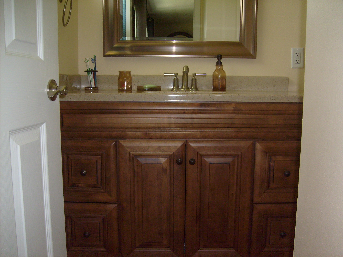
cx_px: 172
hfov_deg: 52.6
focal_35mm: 35
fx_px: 347
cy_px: 128
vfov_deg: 40.7
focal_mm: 5.8
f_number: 2.8
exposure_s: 1/45
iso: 100
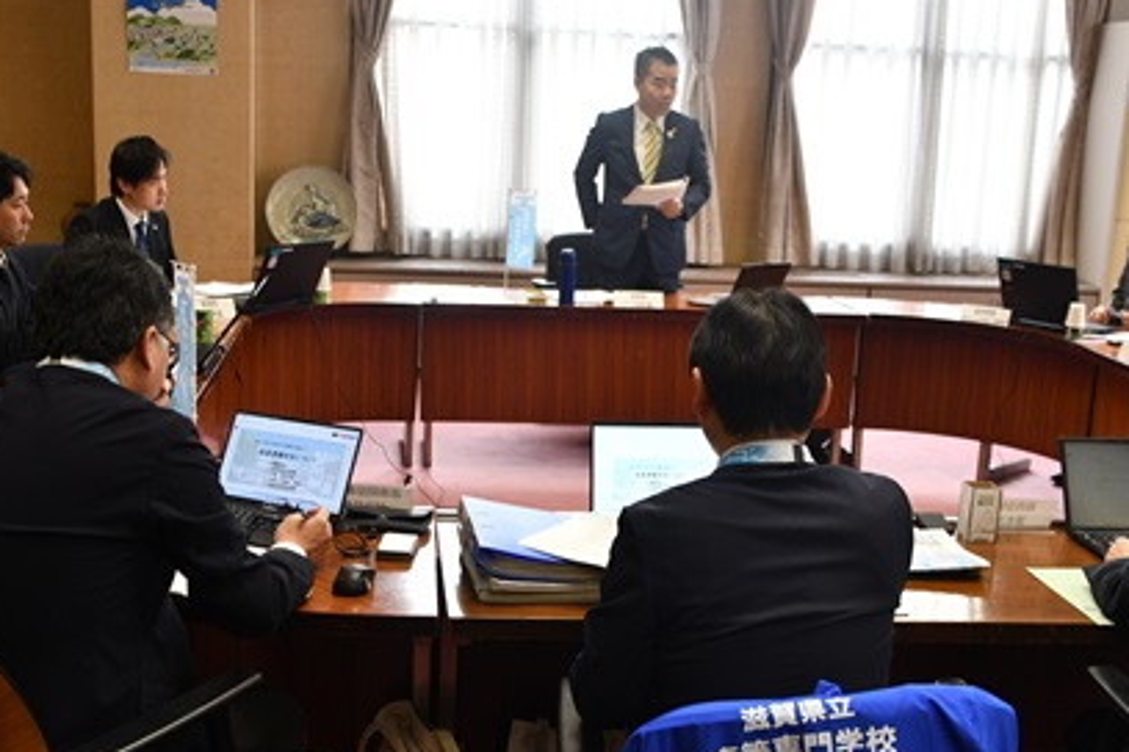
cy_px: 435
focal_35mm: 45
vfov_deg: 29.8
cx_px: 576
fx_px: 1411
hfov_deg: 43.6
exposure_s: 1/160
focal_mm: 22
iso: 800
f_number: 3.5
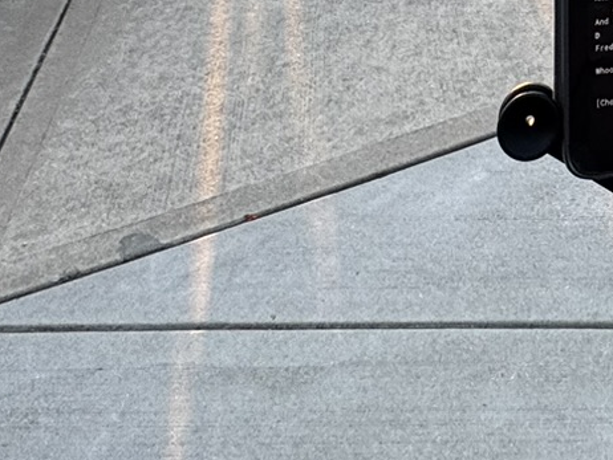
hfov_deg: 26.2
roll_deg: +0.0
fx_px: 1099
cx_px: 813
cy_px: -476
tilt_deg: -6.0
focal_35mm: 62
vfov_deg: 17.0
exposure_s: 1/99
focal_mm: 2.22
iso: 64
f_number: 2.2
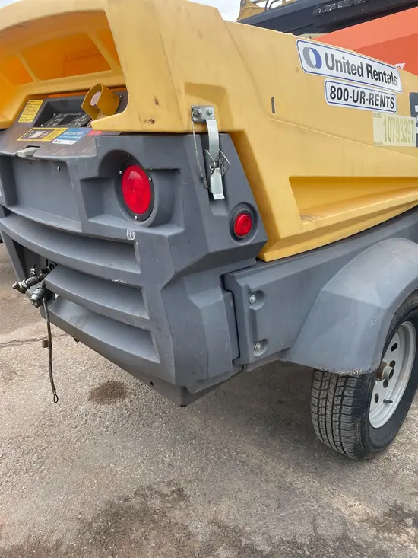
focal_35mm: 26
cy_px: 279
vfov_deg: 67.3
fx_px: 418
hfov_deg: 53.1
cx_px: 209
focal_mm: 4.2
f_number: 1.6
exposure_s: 1/690
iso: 32
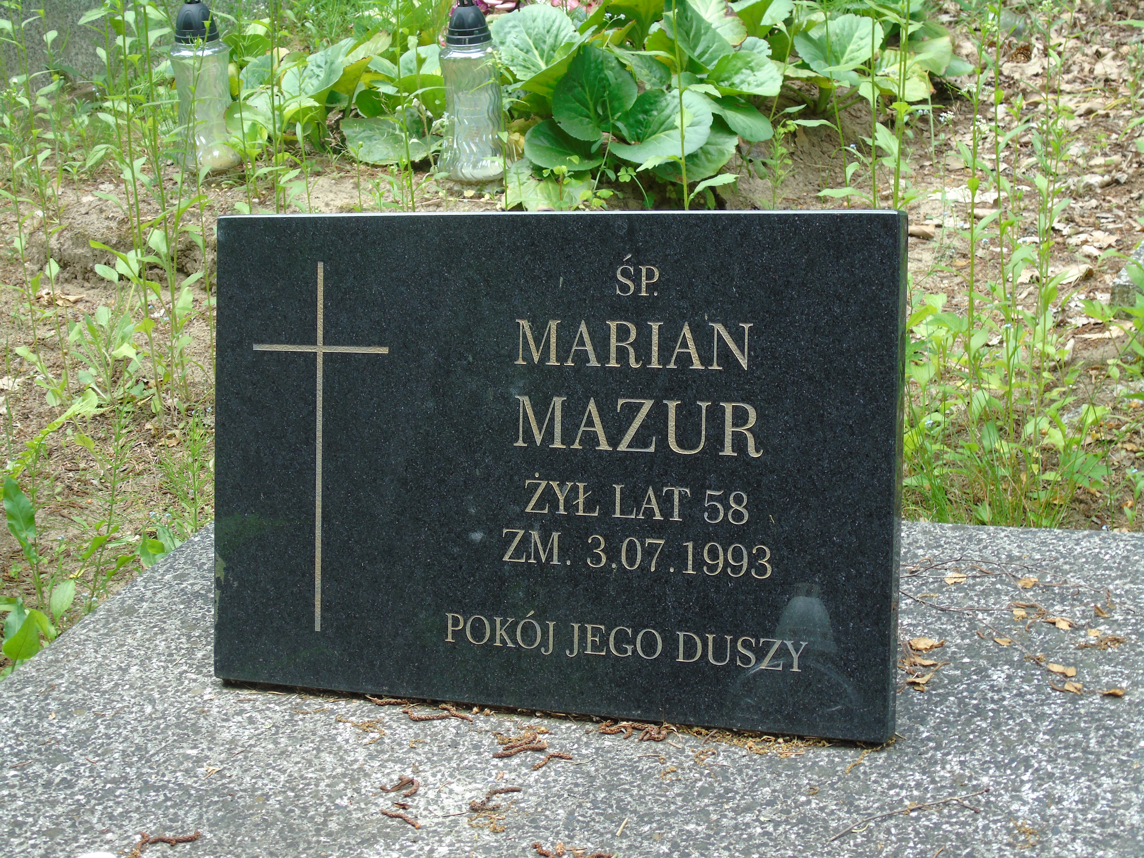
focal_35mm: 62
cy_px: 429
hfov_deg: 31.2
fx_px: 2049
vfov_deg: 23.7
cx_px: 572
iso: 80
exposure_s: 1/40
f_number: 4.5
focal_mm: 11
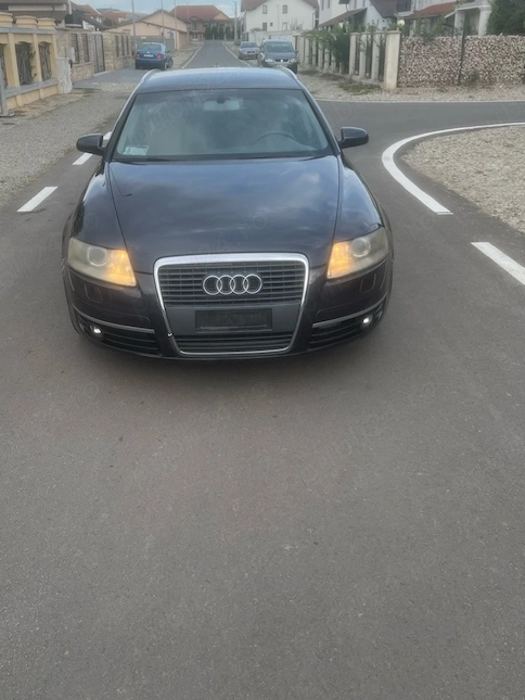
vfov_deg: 58.0
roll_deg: +0.2
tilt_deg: -19.5
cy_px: 289
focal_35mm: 31
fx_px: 627
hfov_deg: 45.4
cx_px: 242
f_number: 1.6
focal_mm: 5.1
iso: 32
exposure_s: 1/676
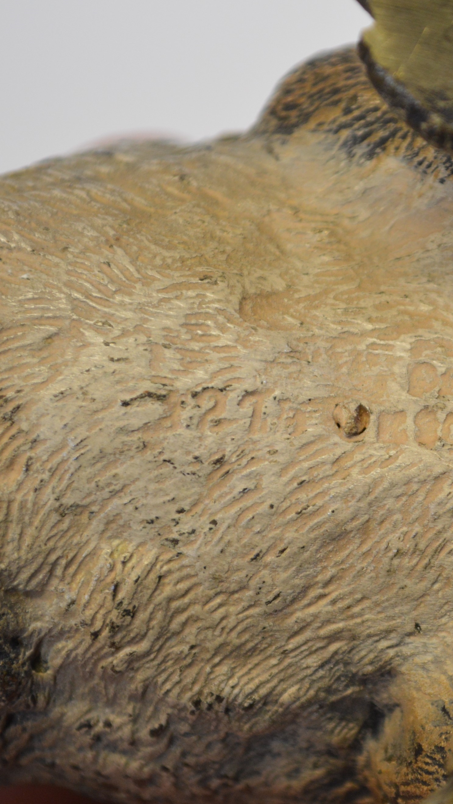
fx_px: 2792
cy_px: 399
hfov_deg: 9.2
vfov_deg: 16.4
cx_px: 488
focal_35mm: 131
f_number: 5.6
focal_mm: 55
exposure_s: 1/60
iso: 800
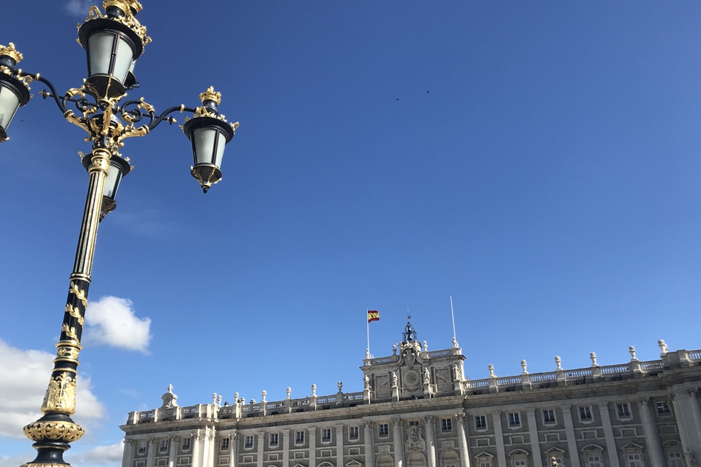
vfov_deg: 42.2
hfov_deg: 60.3
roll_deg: +1.3
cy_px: 269
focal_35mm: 31
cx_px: 333
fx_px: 603
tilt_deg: +26.3
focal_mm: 3.99
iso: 20
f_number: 1.8
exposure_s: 1/2457
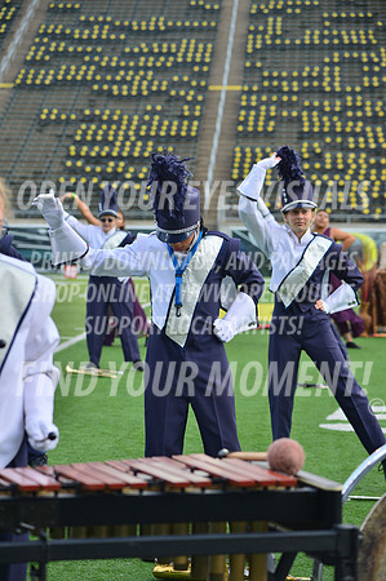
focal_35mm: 110
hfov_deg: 12.4
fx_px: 1773
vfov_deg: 18.6
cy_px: 290
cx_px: 193
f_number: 5.6
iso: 400
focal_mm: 110
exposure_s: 1/800
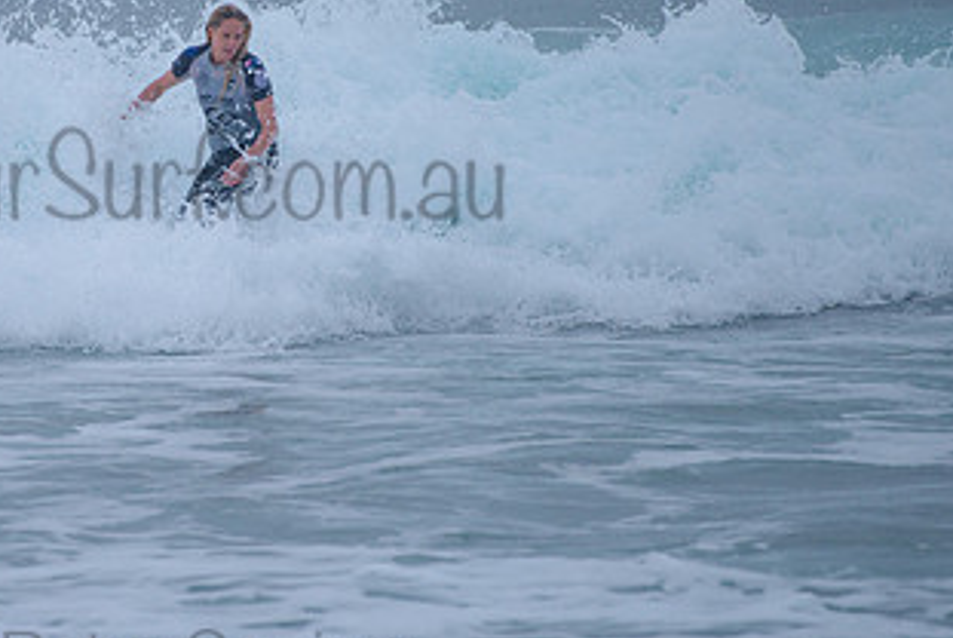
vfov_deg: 1.5
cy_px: 149
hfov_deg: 2.2
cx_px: 181
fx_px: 24668
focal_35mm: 931
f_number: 5.6
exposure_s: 1/2000
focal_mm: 500
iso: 280
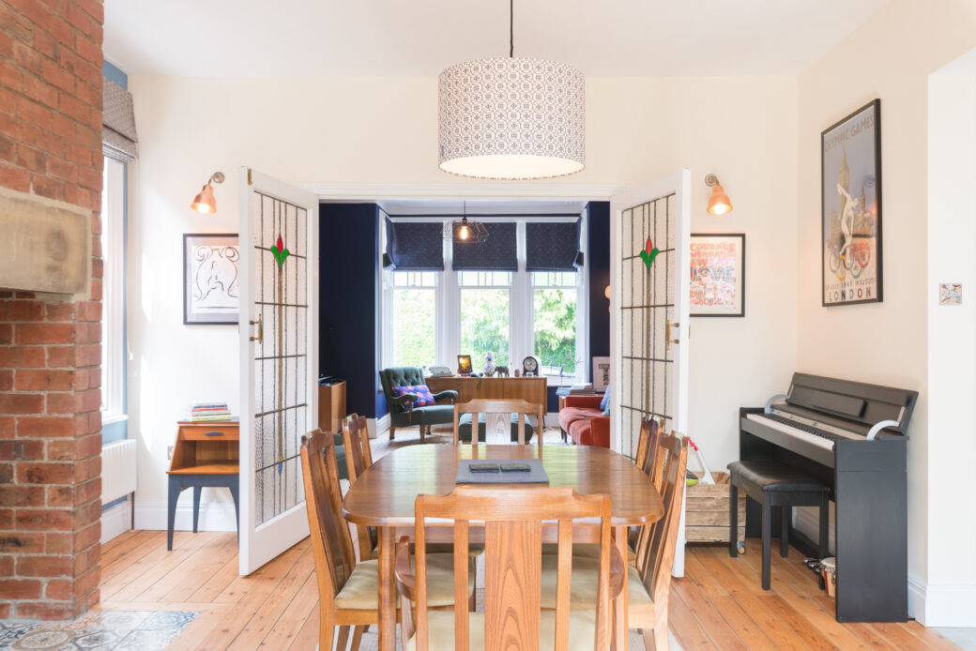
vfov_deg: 43.6
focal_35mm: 30
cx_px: 488
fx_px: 814
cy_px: 326
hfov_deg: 61.9
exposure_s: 1/5
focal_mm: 30
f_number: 8
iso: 100
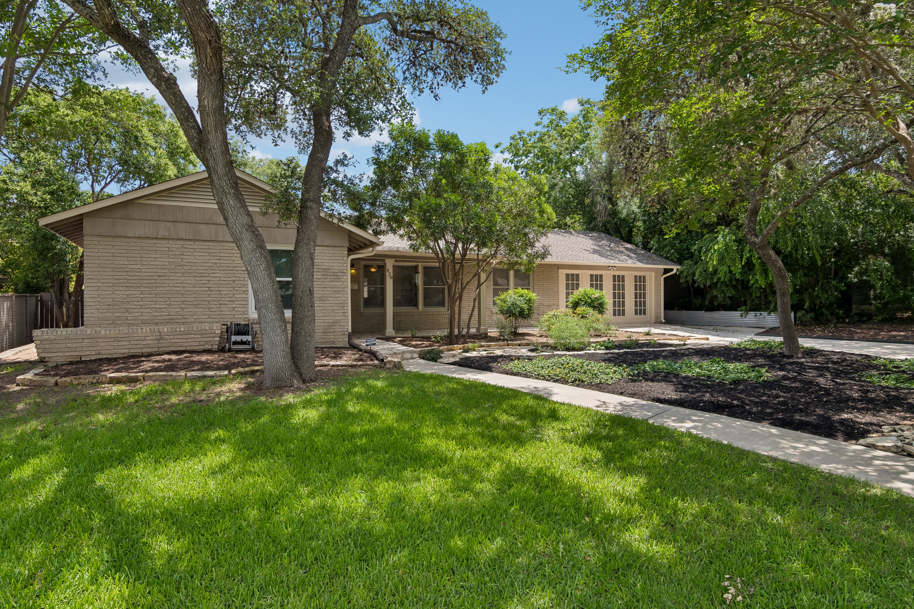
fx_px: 482
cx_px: 457
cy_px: 304
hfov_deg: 86.9
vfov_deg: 64.6
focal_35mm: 19
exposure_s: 1/320
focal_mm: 13
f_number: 8
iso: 100
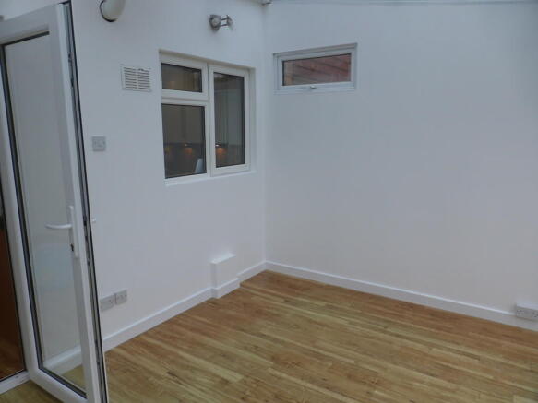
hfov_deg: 69.4
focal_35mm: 25
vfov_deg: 54.9
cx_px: 269
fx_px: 388
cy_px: 202
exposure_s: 1/200
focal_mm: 4.3
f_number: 3.3
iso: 100
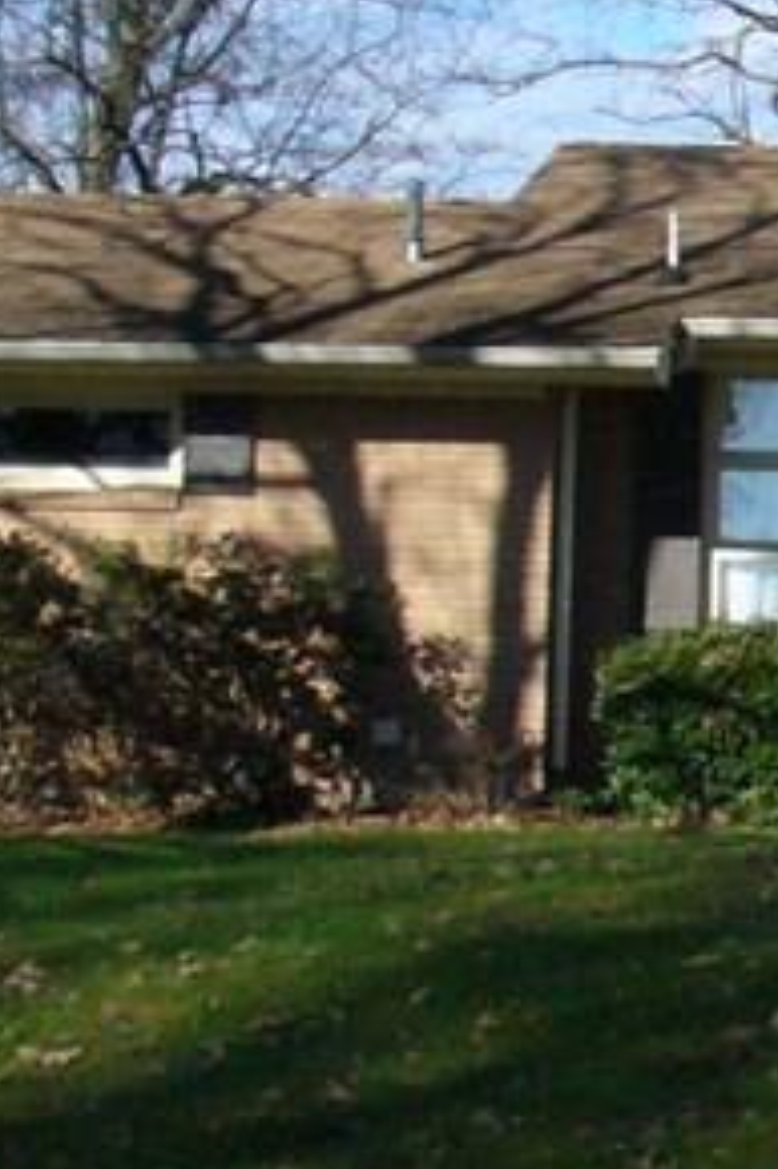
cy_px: 665
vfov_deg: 15.1
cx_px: 1971
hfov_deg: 8.9
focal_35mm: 136
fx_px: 4414
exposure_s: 1/640
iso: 200
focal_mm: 6.1
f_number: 5.6
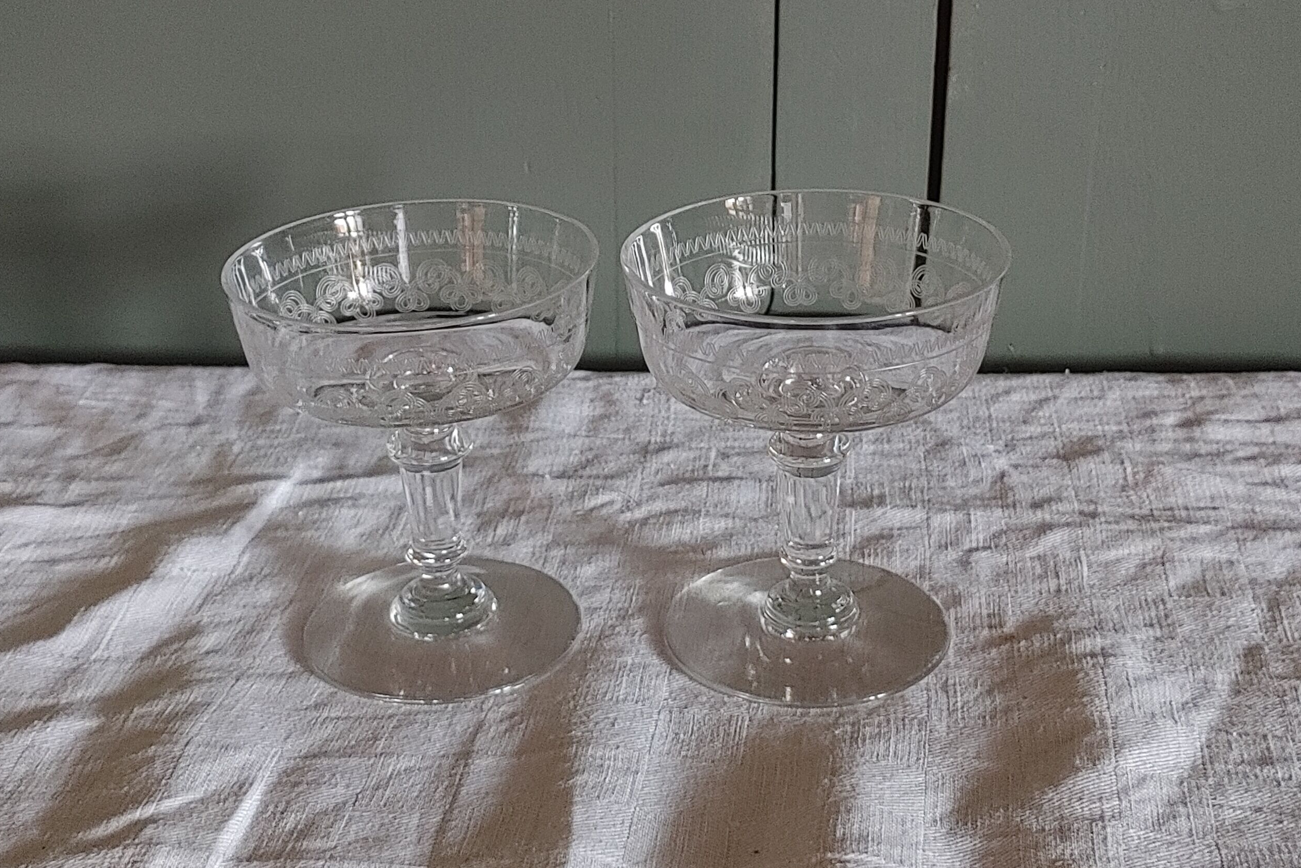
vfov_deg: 26.0
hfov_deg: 38.2
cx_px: 642
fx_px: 1879
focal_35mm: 52
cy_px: 465
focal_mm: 4.81
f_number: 1.8
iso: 450
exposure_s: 1/40
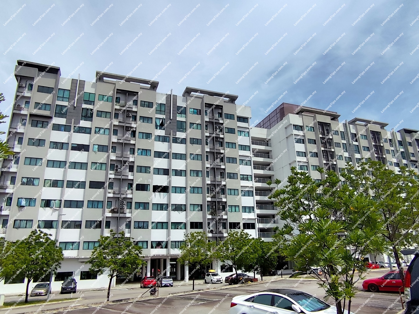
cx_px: 210
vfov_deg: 61.1
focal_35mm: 22
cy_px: 157
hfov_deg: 76.4
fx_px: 266
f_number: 2.2
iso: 50
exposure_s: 1/2683
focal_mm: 1.65
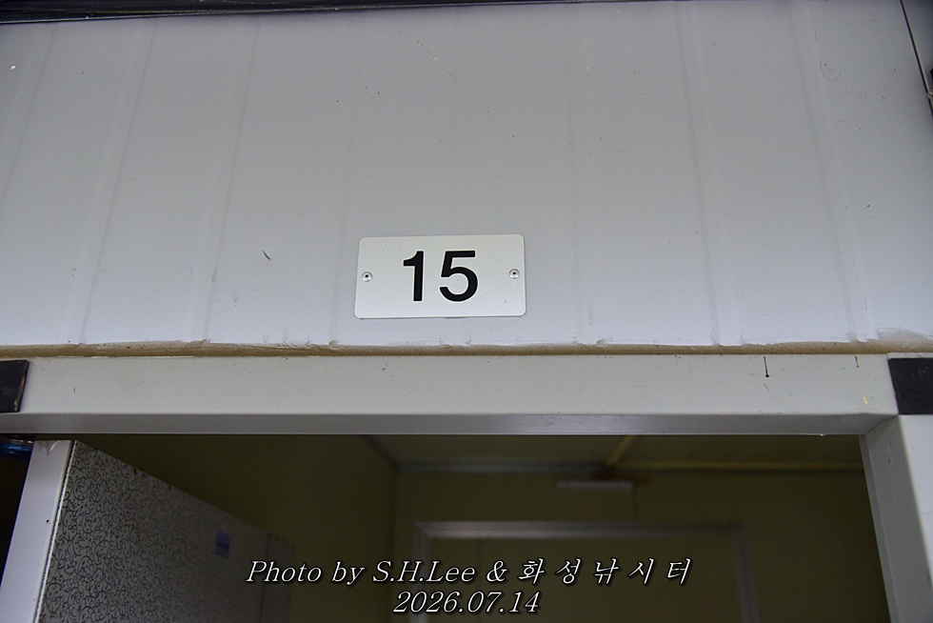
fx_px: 778
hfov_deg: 61.9
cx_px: 466
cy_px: 312
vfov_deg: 43.6
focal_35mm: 30
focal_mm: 30
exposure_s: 1/4000
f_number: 4
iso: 1250
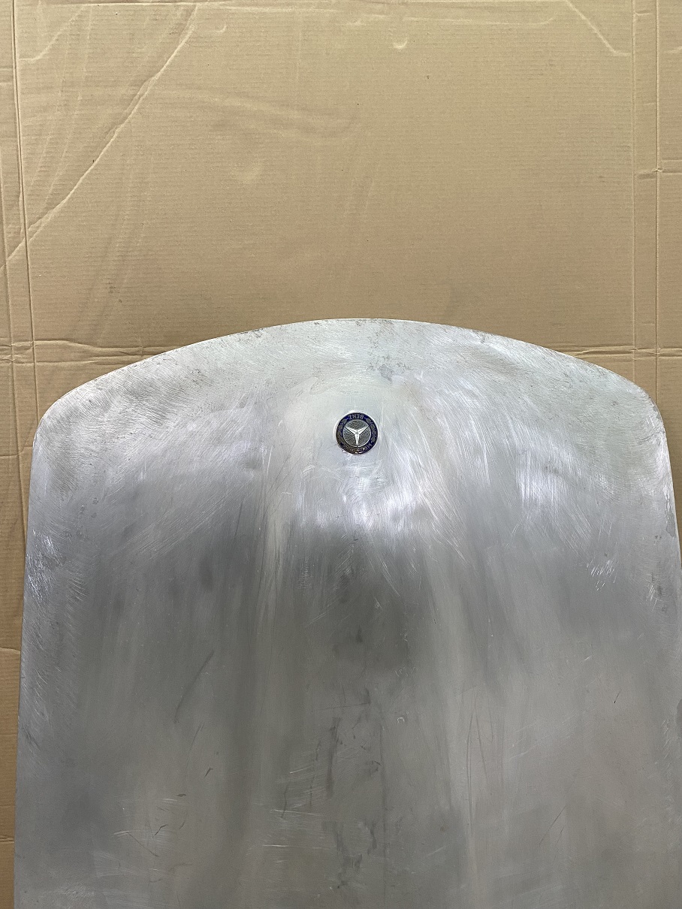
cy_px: 454
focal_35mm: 26
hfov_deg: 53.1
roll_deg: +1.7
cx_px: 341
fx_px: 683
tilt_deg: -22.7
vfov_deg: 67.3
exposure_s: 1/50
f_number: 1.8
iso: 160
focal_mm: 4.25
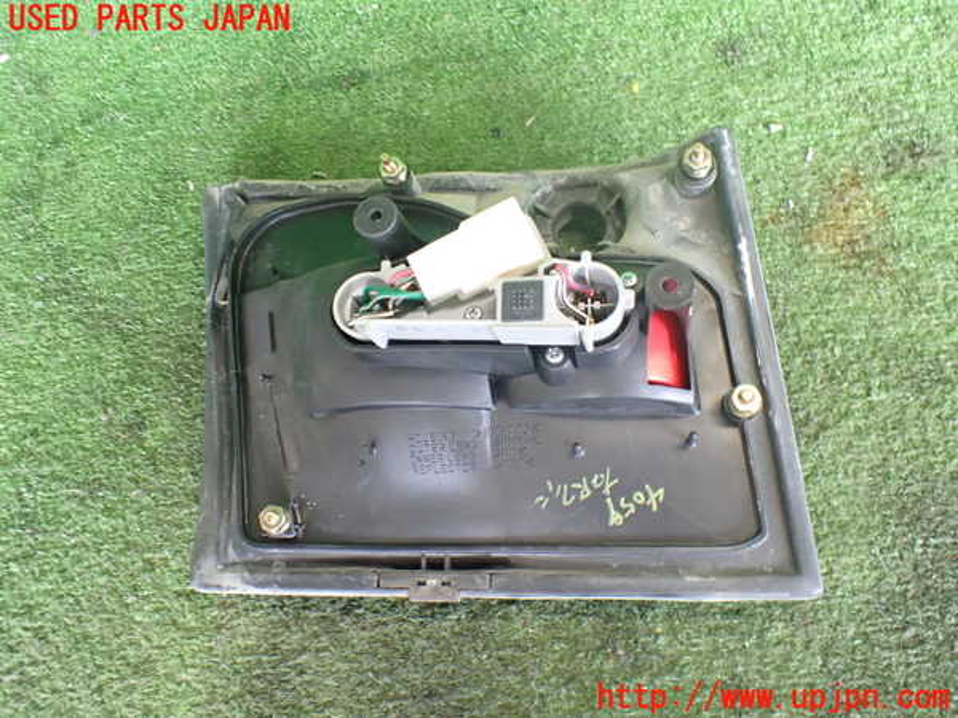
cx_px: 479
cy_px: 359
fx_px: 830
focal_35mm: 30
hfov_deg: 60.0
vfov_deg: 46.8
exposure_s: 1/80
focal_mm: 5.4
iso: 800
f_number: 2.3
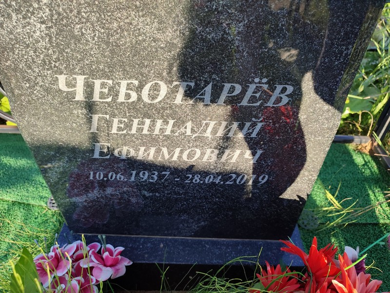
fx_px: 282
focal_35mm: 25
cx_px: 195
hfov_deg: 69.4
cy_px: 146
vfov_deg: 54.9
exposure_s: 1/148
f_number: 1.9
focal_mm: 6.04
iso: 50
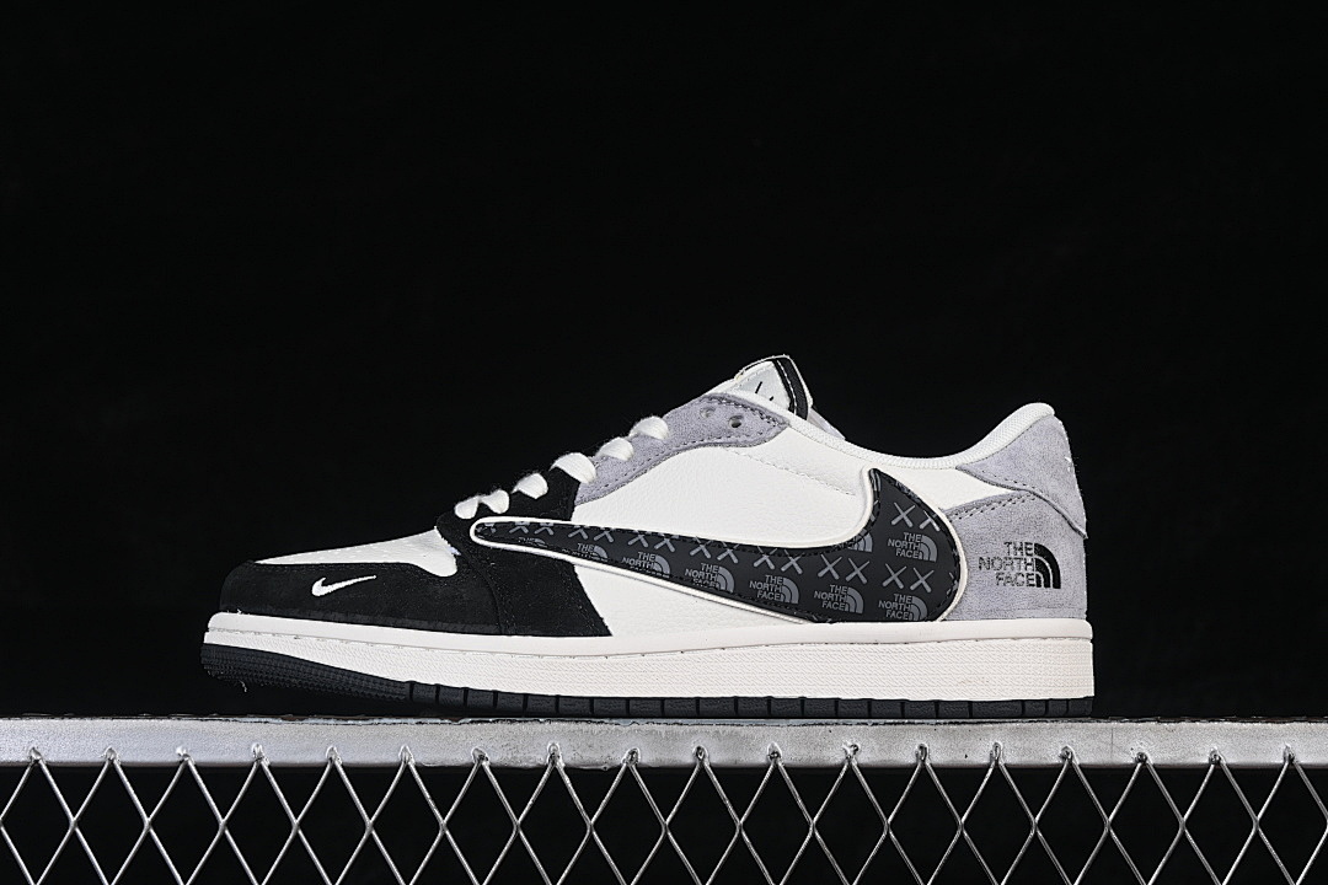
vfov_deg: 18.2
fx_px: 2766
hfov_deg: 27.0
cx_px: 664
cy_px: 442
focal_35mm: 75
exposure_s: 1/80
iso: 160
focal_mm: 50
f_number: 8
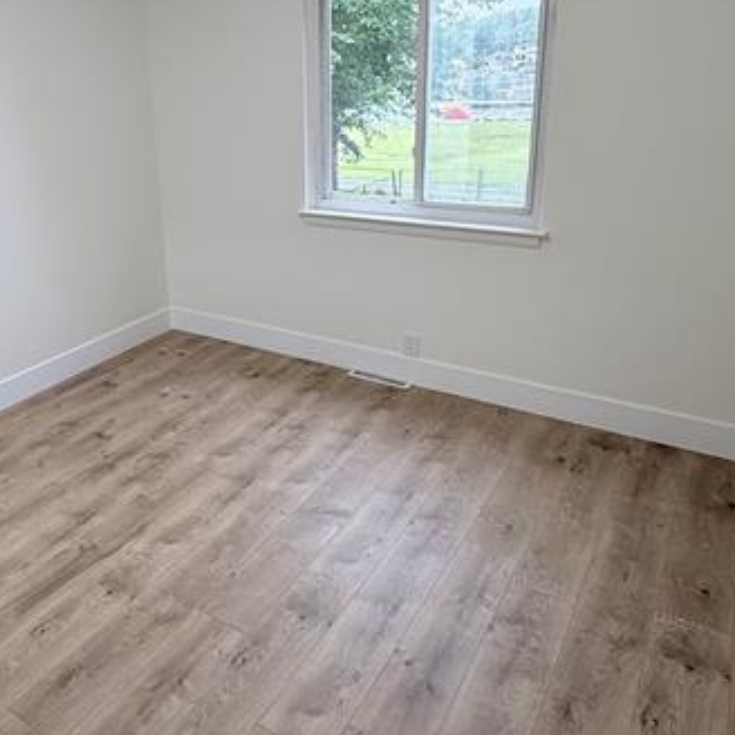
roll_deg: +2.8
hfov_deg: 54.1
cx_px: 226
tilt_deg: -17.4
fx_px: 697
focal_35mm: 29
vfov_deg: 55.2
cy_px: 291
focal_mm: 2.22
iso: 320
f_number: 2.2
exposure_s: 1/120
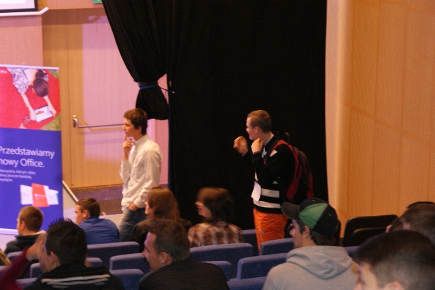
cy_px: 145
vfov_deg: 13.0
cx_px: 218
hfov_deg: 19.5
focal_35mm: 105
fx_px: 1269
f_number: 5.6
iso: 800
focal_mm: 70
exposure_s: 1/5
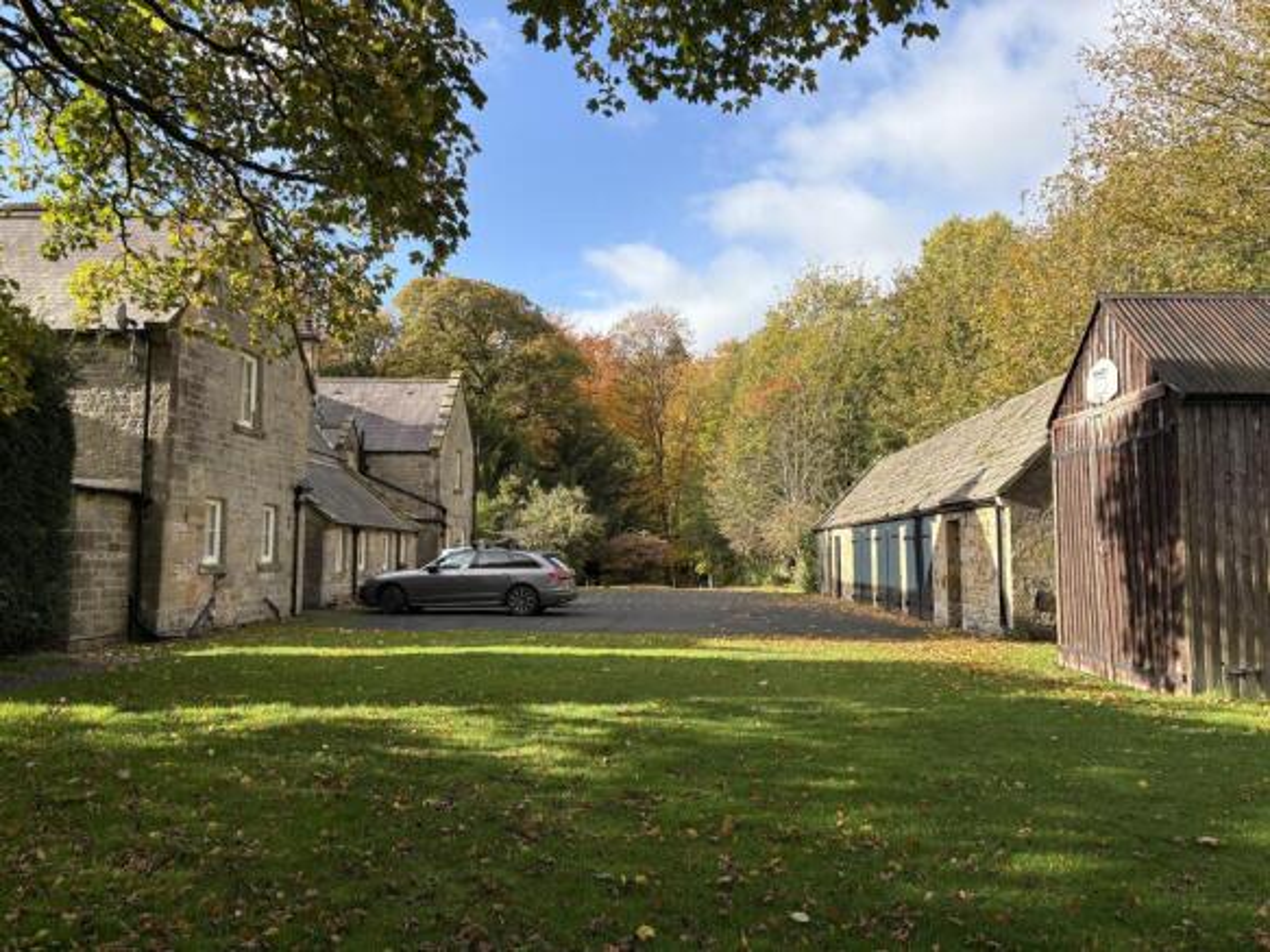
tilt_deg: +5.0
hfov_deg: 67.3
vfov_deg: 53.0
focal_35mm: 26
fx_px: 954
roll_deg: -0.4
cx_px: 635
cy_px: 476
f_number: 1.6
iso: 50
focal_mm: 5.96
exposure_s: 1/1196
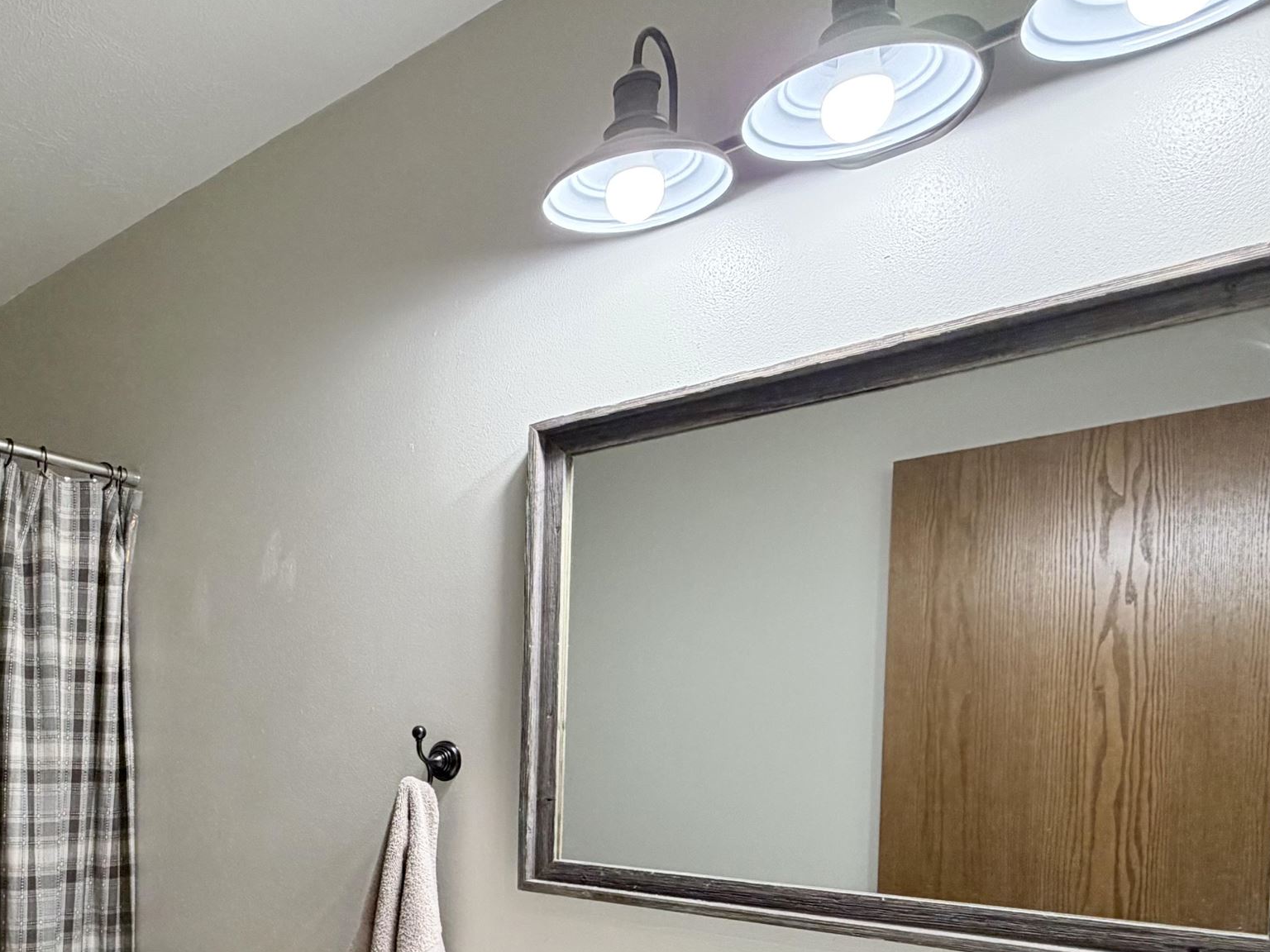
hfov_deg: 59.3
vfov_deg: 46.6
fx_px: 1027
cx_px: 286
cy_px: 788
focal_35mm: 28
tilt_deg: -2.9
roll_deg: -0.9
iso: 200
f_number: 2.2
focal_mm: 2.22
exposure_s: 1/120
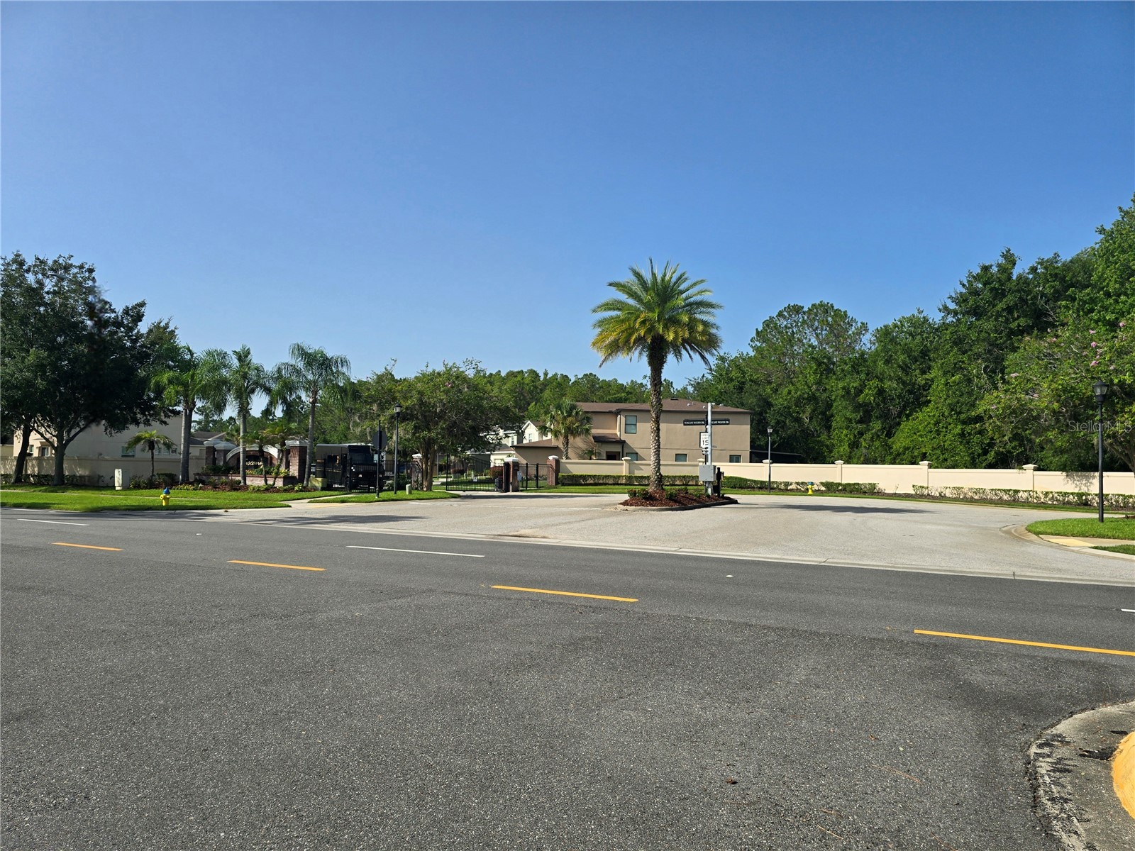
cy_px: 426
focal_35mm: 23
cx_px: 568
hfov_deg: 73.9
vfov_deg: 58.9
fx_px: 754
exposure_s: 1/909
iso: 12
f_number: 1.7
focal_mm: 6.3
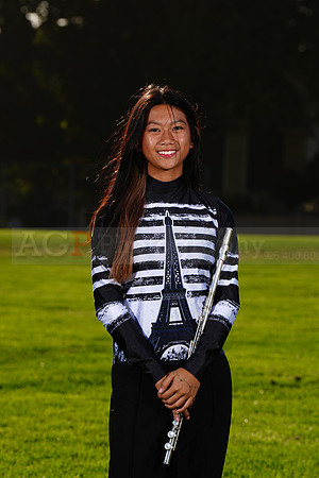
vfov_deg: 10.3
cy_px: 239
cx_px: 160
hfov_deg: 6.9
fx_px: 2658
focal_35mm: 200
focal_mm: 200
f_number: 9
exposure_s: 1/320
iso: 125
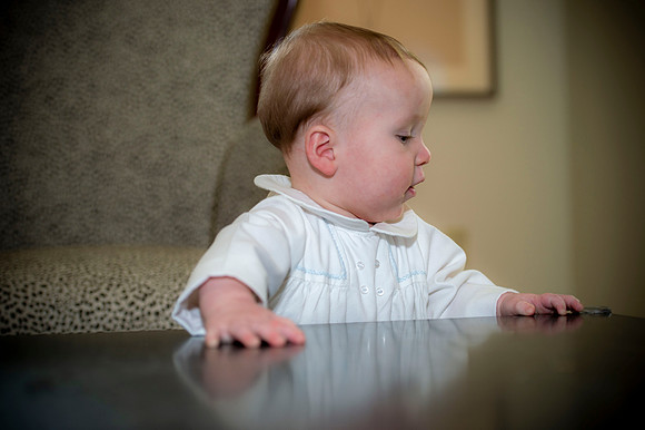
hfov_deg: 28.9
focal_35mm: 70
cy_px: 215
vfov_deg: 19.4
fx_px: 1253
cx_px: 322
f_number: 3.5
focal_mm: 70
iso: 160
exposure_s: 1/60
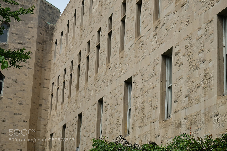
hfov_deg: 24.5
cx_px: 114
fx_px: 523
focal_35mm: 83
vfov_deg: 16.4
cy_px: 76
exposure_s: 1/450
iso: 200
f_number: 7.1
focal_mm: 55
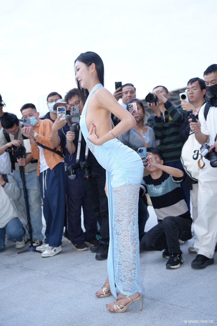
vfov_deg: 40.4
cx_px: 108
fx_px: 442
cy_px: 163
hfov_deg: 27.6
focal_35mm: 49
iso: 400
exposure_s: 1/160
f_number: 3.5
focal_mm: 48.9
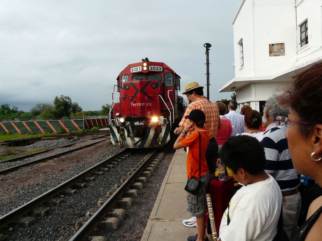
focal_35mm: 28
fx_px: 260
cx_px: 161
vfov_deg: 49.7
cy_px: 120
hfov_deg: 63.4
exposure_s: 1/200
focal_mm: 4.6
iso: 100
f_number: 4.5
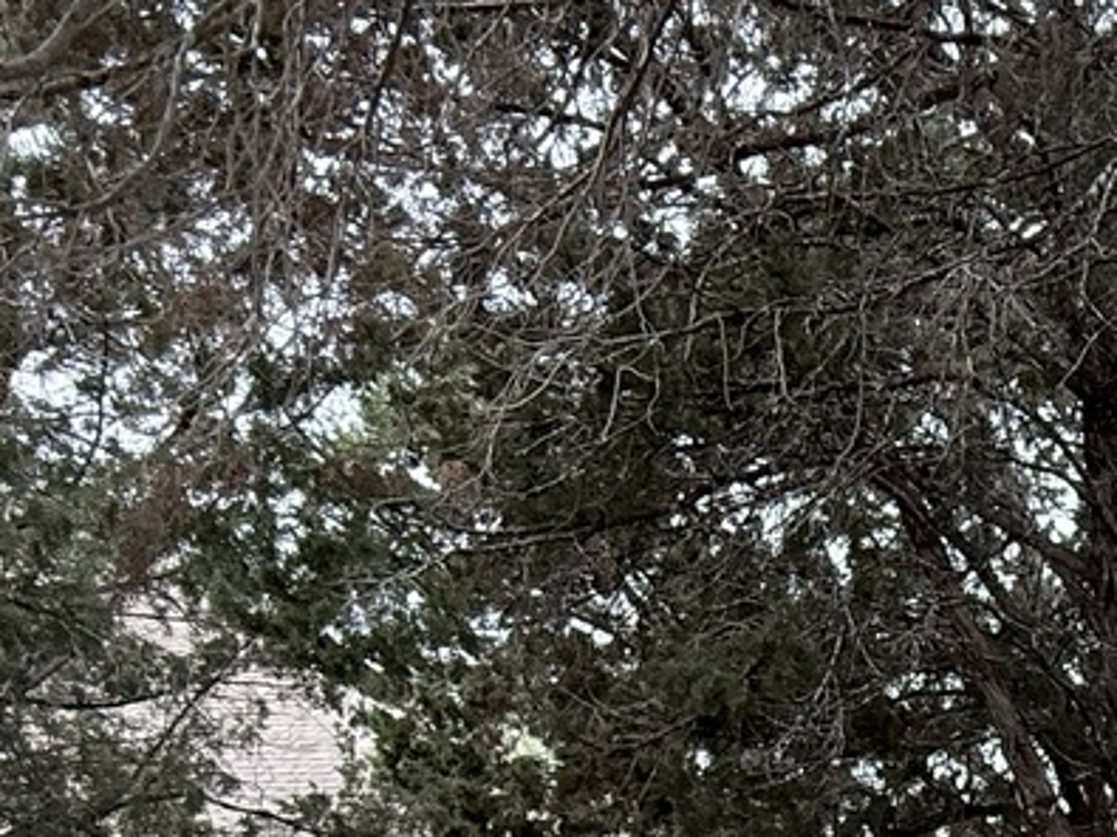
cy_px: 1108
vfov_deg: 24.6
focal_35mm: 51
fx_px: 1645
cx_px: 1114
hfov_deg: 34.2
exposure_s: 1/99
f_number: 2.2
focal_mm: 2.22
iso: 125
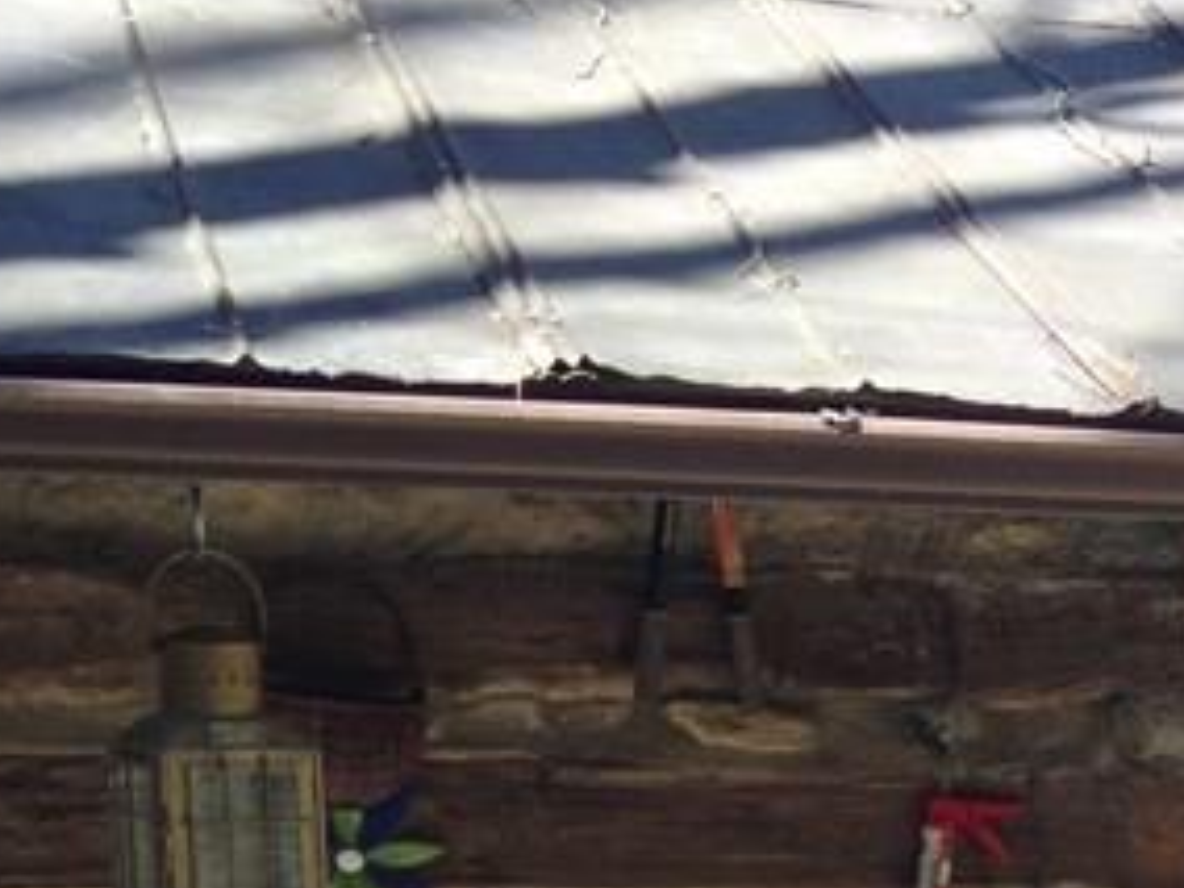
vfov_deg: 11.9
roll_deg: -1.8
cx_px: 1868
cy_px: 1288
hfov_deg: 15.1
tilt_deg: -10.3
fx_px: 4070
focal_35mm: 119
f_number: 2.4
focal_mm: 4.12
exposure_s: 1/167
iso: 50
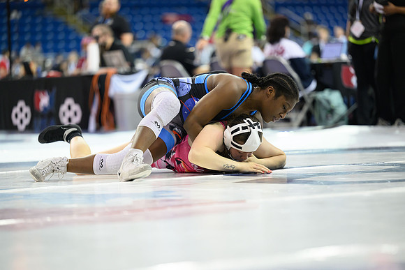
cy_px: 135
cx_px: 202
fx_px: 1744
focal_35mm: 155
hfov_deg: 13.2
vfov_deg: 8.9
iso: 3200
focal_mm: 155
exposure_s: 1/800
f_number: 2.8
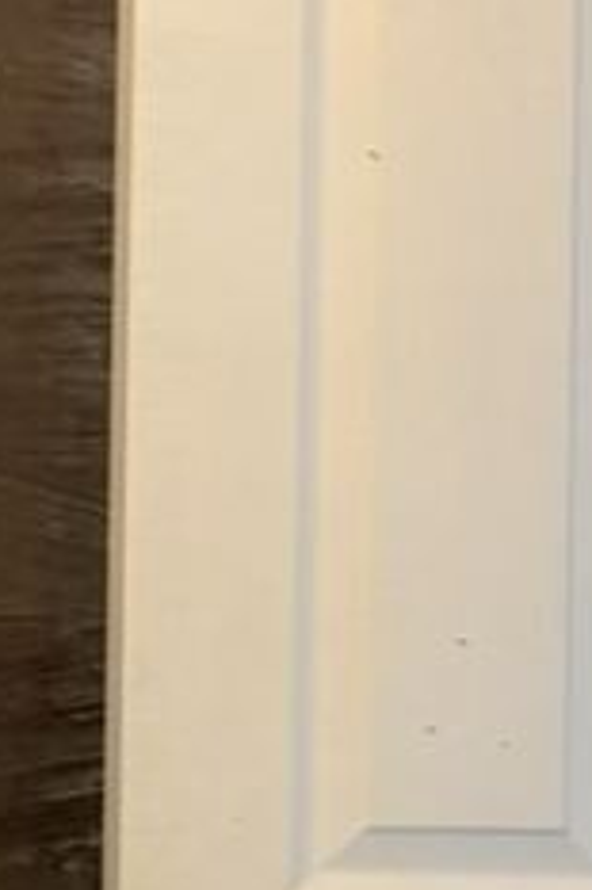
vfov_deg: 12.7
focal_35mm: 161
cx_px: -1419
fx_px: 3977
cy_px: 718
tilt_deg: -1.6
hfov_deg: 7.2
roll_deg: -0.4
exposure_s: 1/120
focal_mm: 6.76
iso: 100
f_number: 1.78
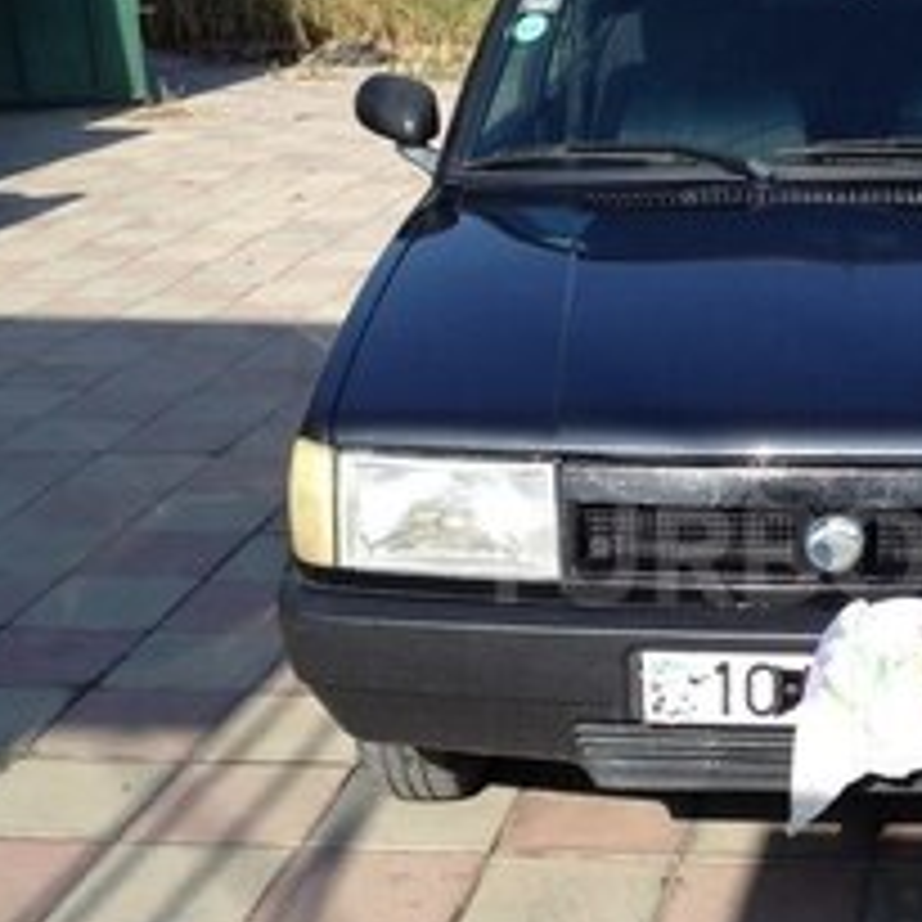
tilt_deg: -20.3
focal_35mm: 75
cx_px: 814
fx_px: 2260
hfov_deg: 22.5
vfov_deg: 23.0
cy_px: 553
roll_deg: +2.2
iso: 50
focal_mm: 4.28
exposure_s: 1/1022
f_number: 2.4
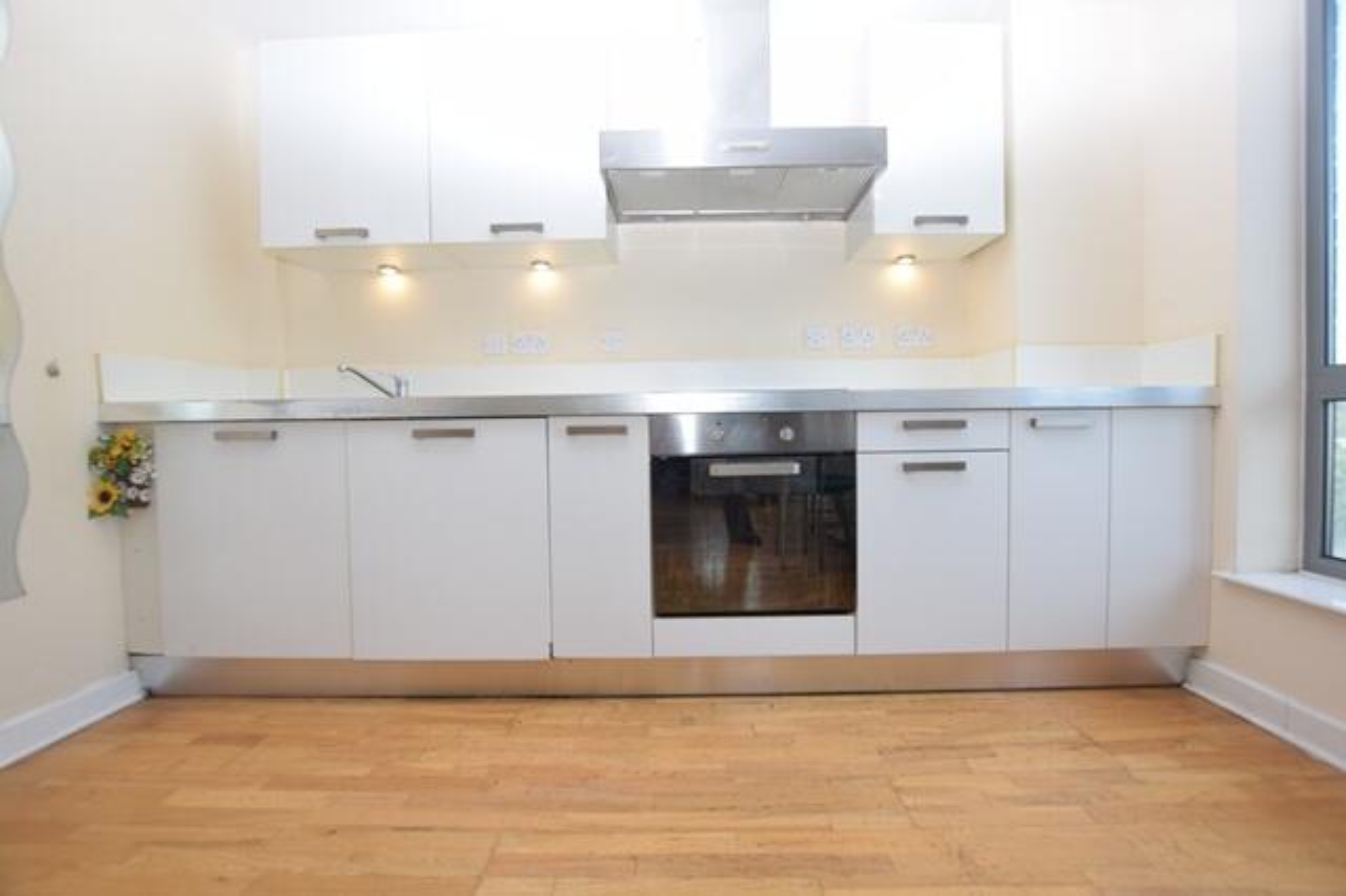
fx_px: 561
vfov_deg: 77.3
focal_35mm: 15
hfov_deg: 100.4
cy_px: 448
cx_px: 673
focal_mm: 10
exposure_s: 1/160
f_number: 6.3
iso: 400
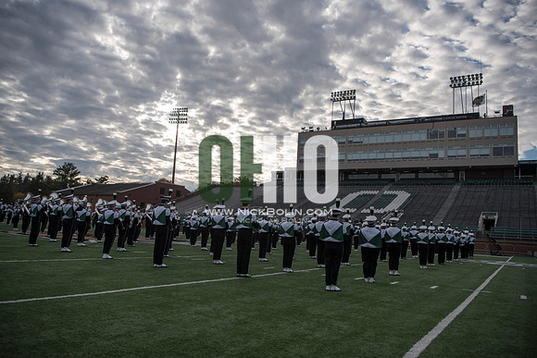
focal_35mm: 29
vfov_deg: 45.0
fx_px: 433
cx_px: 268
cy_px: 179
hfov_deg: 63.6
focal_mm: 29
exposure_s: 1/1250
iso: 100
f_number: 3.5
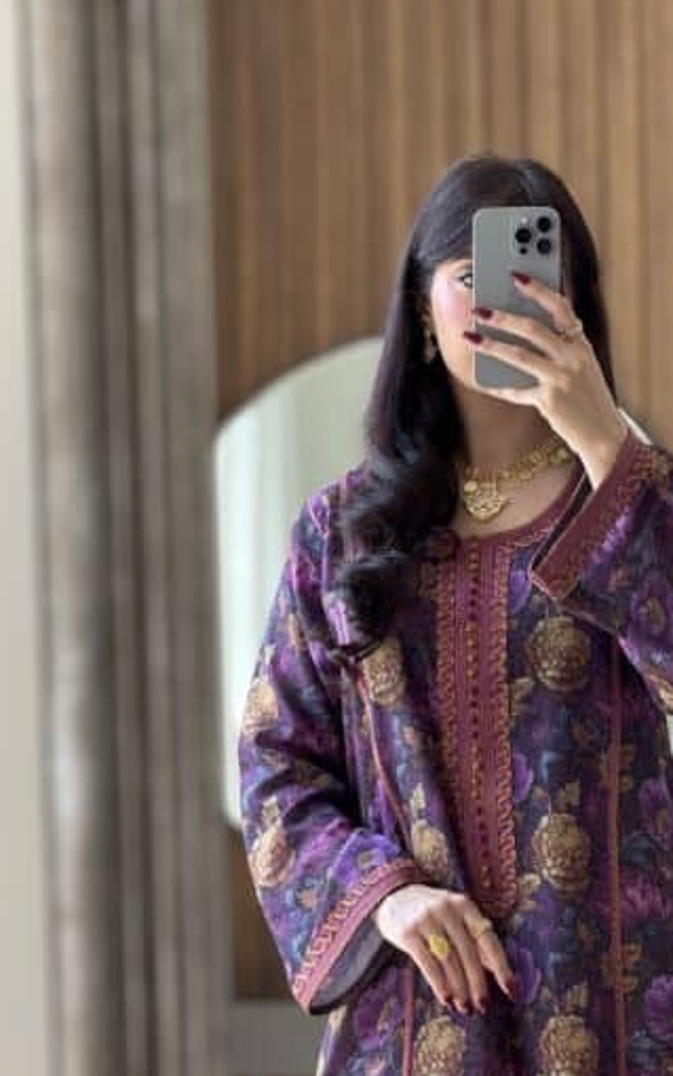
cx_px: 414
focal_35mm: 133
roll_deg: +0.8
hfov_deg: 9.9
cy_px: 552
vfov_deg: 15.7
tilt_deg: -12.8
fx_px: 3901
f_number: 2.8
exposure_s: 1/99
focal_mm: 15.66
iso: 160
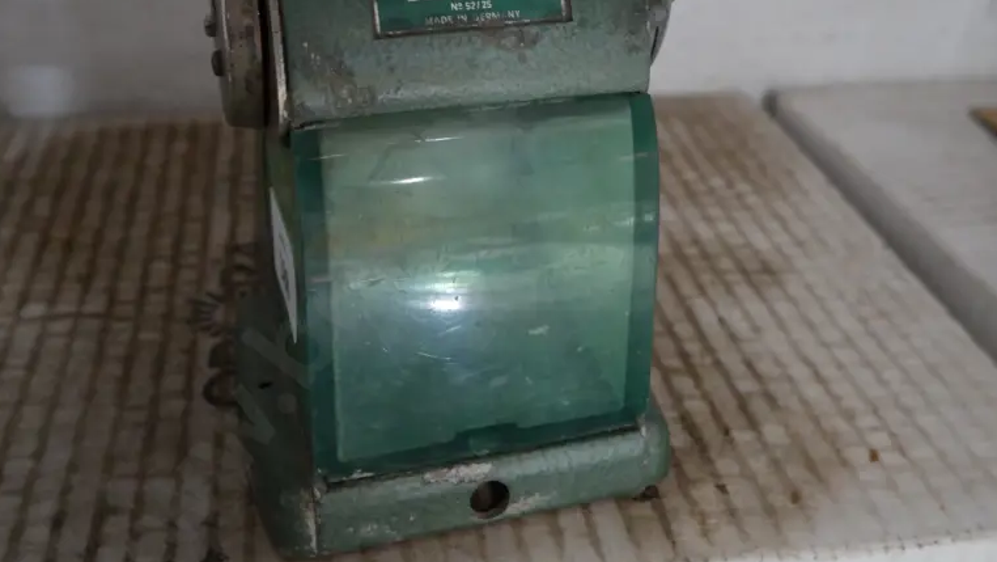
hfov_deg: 49.4
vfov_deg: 28.2
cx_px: 499
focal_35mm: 41
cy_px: 84
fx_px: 1084
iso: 2000
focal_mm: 14
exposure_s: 1/60
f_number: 3.5
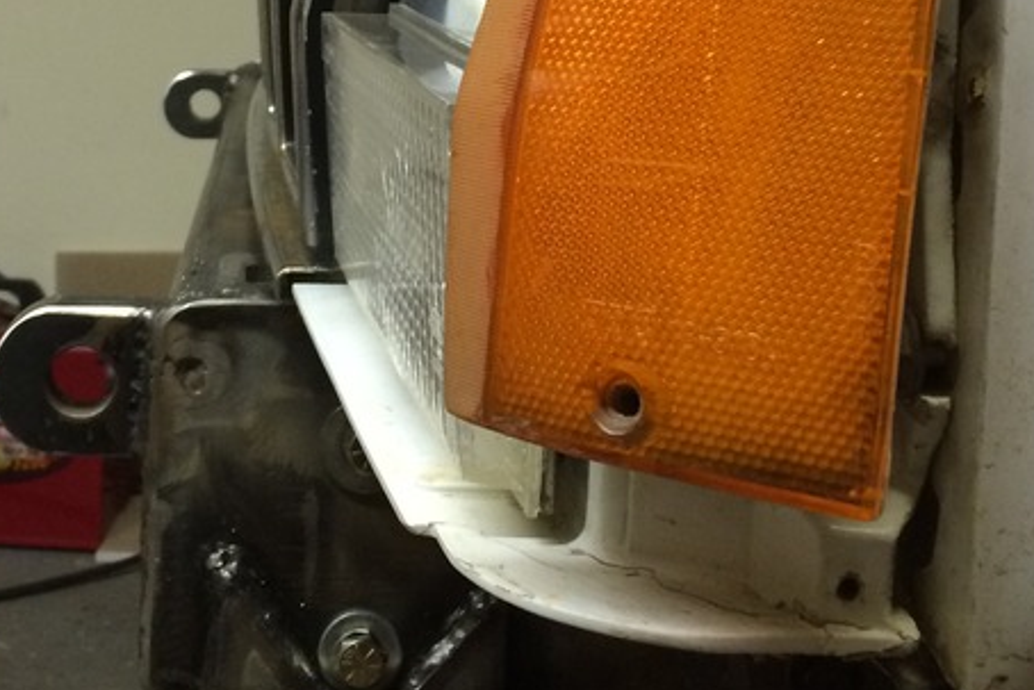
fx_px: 1954
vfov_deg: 19.2
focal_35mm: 68
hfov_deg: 29.5
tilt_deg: -3.5
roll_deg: -1.2
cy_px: -61
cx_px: 371
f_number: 2.2
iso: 160
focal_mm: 4.15
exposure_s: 1/30
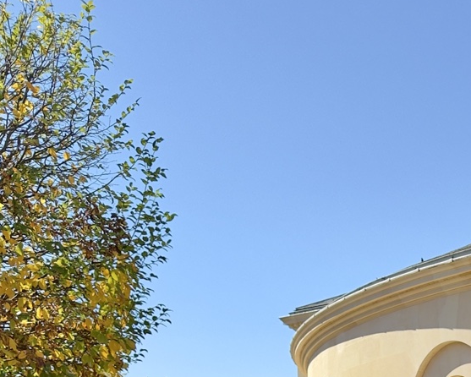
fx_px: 1032
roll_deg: +0.2
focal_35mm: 74
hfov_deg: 24.0
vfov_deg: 17.0
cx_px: 526
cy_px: 684
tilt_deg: -8.7
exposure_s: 1/1869
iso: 80
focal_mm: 6.76
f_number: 1.78
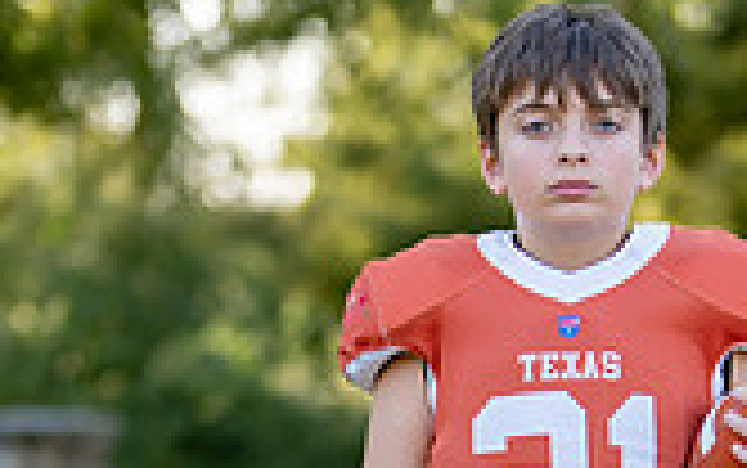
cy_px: 741
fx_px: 4054
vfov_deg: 6.5
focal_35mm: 199
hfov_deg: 10.5
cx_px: 593
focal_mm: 50
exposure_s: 1/1250
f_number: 1.2
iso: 100
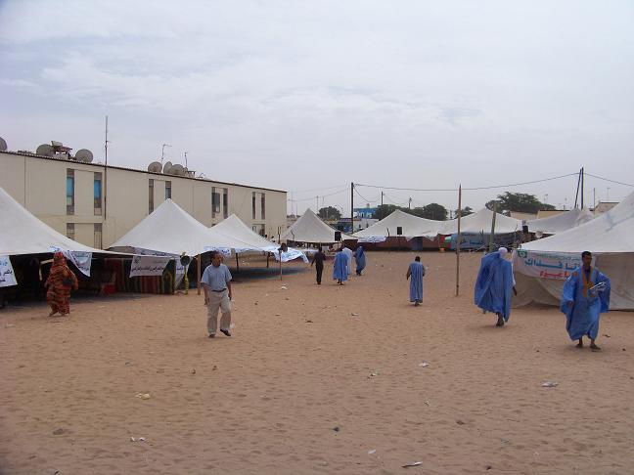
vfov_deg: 39.7
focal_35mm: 36
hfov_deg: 51.4
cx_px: 317
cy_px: 238
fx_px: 659
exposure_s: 1/1000
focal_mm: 5.85
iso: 64
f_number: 4
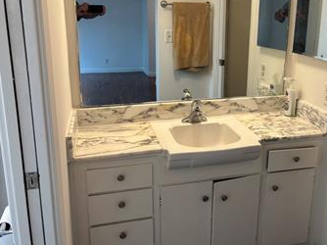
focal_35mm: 35
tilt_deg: -13.1
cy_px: 89
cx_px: 198
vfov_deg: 40.3
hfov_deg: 52.3
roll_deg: -0.7
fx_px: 330
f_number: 1.6
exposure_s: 1/60
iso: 125
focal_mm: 5.96
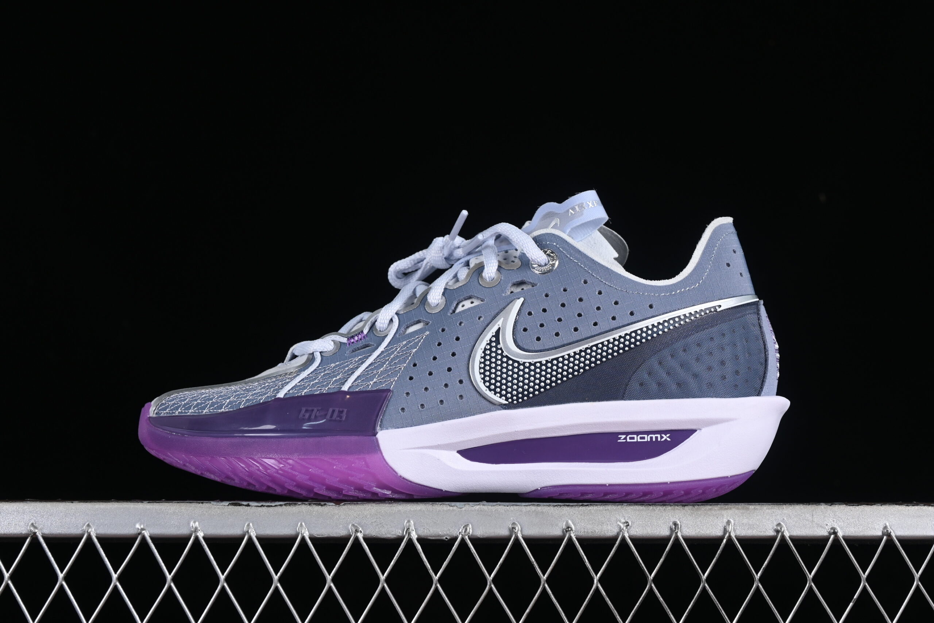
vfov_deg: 18.2
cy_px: 312
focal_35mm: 75
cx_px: 467
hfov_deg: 27.0
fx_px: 1946
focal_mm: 50
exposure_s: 1/80
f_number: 7.1
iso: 160
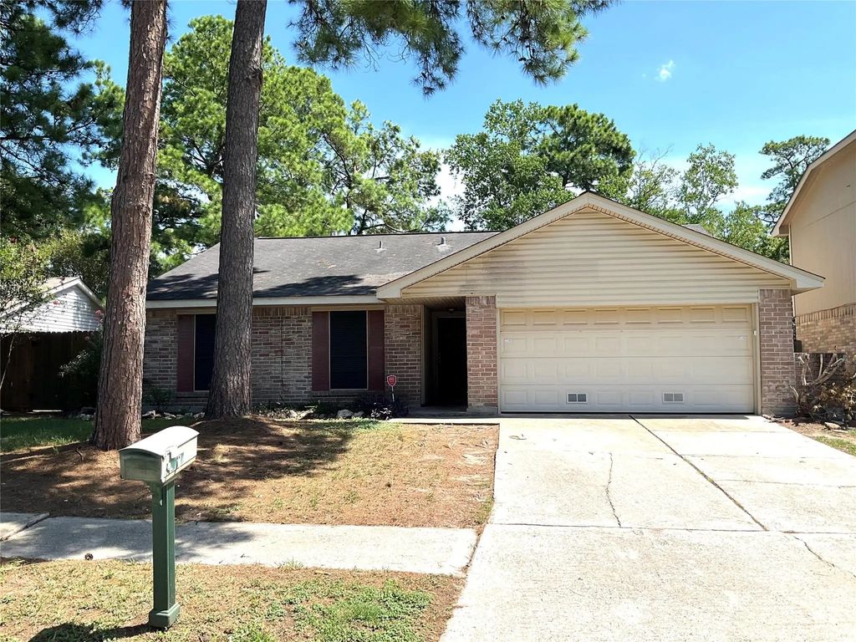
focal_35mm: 29
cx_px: 428
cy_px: 321
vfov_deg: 48.2
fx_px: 717
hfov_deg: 61.7
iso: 25
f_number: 1.8
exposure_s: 1/1490
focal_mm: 3
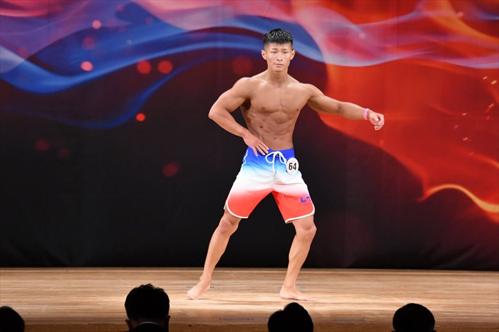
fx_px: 3325
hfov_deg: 8.6
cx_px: 250
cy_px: 166
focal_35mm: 240
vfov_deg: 5.7
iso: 3200
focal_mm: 160
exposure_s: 1/400
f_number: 5.6
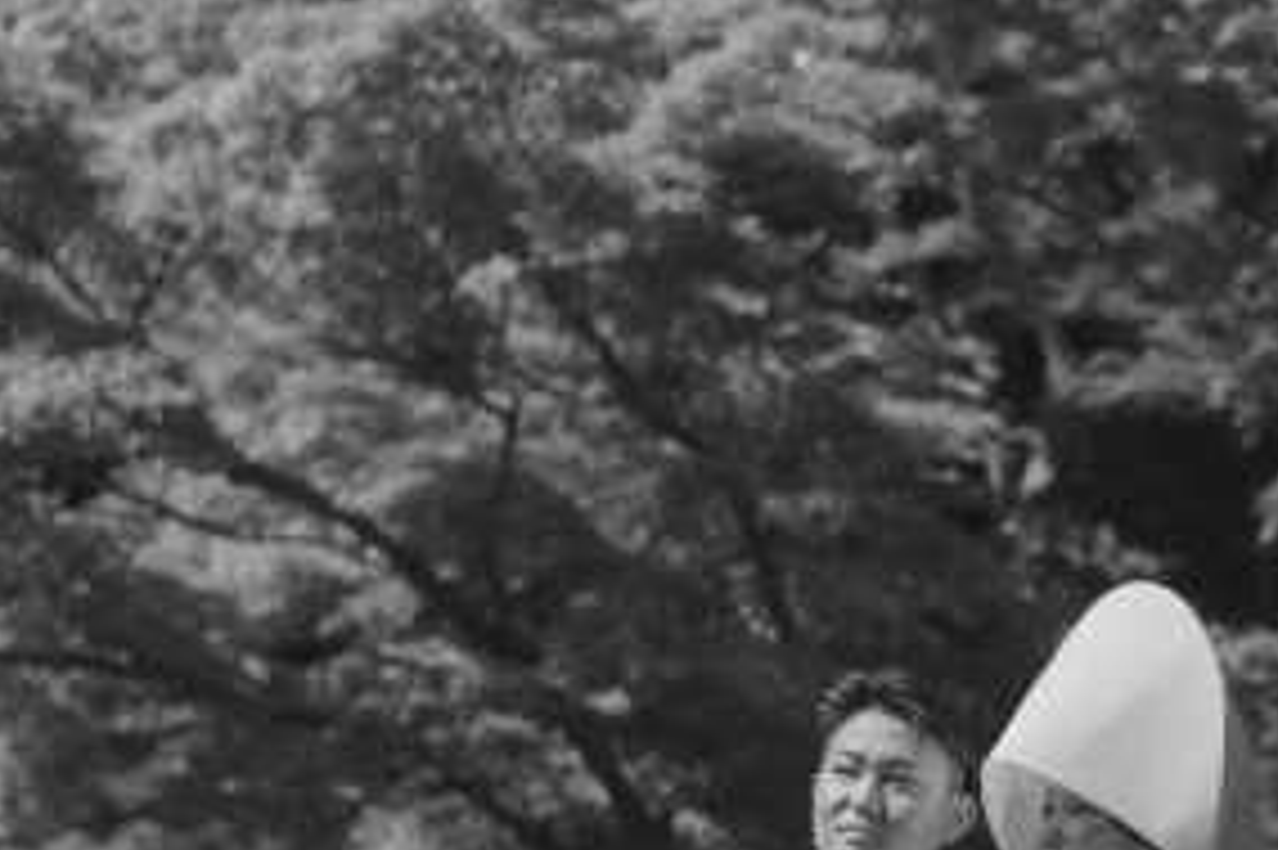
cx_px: 1134
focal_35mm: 155
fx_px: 5499
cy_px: 1052
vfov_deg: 8.7
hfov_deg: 13.2
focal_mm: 55
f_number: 2.8
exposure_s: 1/3200
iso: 100
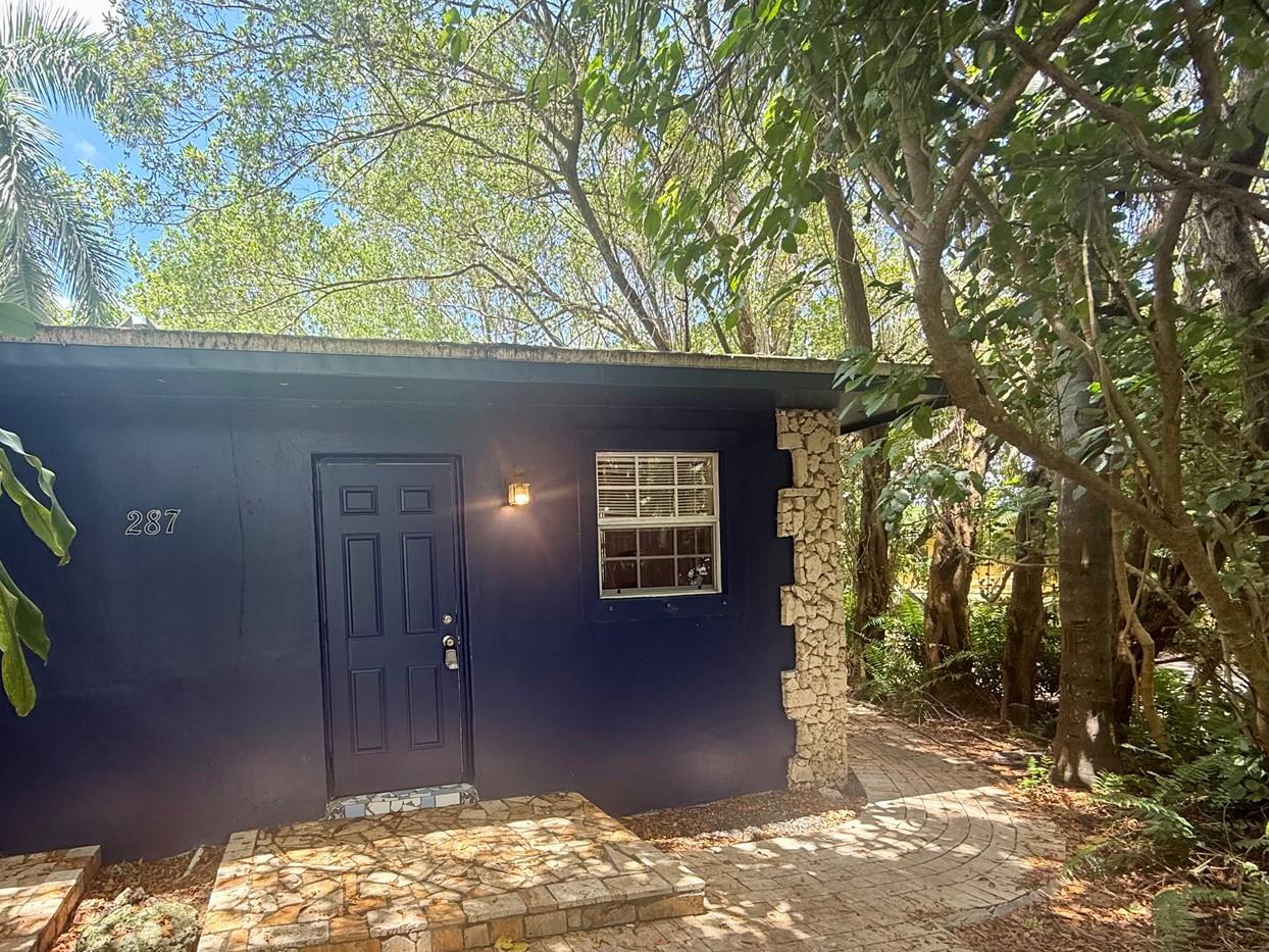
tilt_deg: -1.2
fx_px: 660
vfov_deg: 70.4
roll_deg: +1.7
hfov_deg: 85.6
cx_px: 458
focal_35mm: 18
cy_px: 596
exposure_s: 1/99
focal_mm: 2.22
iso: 100
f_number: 2.2
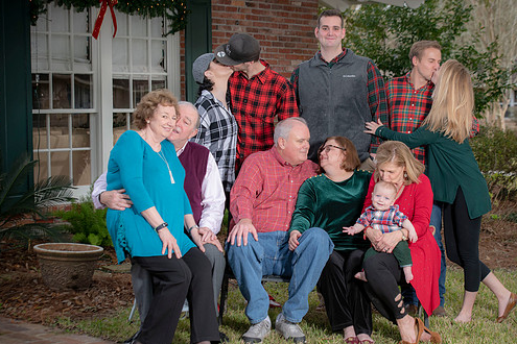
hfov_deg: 24.7
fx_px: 1178
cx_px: 296
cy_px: 185
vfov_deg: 16.7
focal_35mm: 82
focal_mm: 70
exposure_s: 1/250
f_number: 5.6
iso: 320
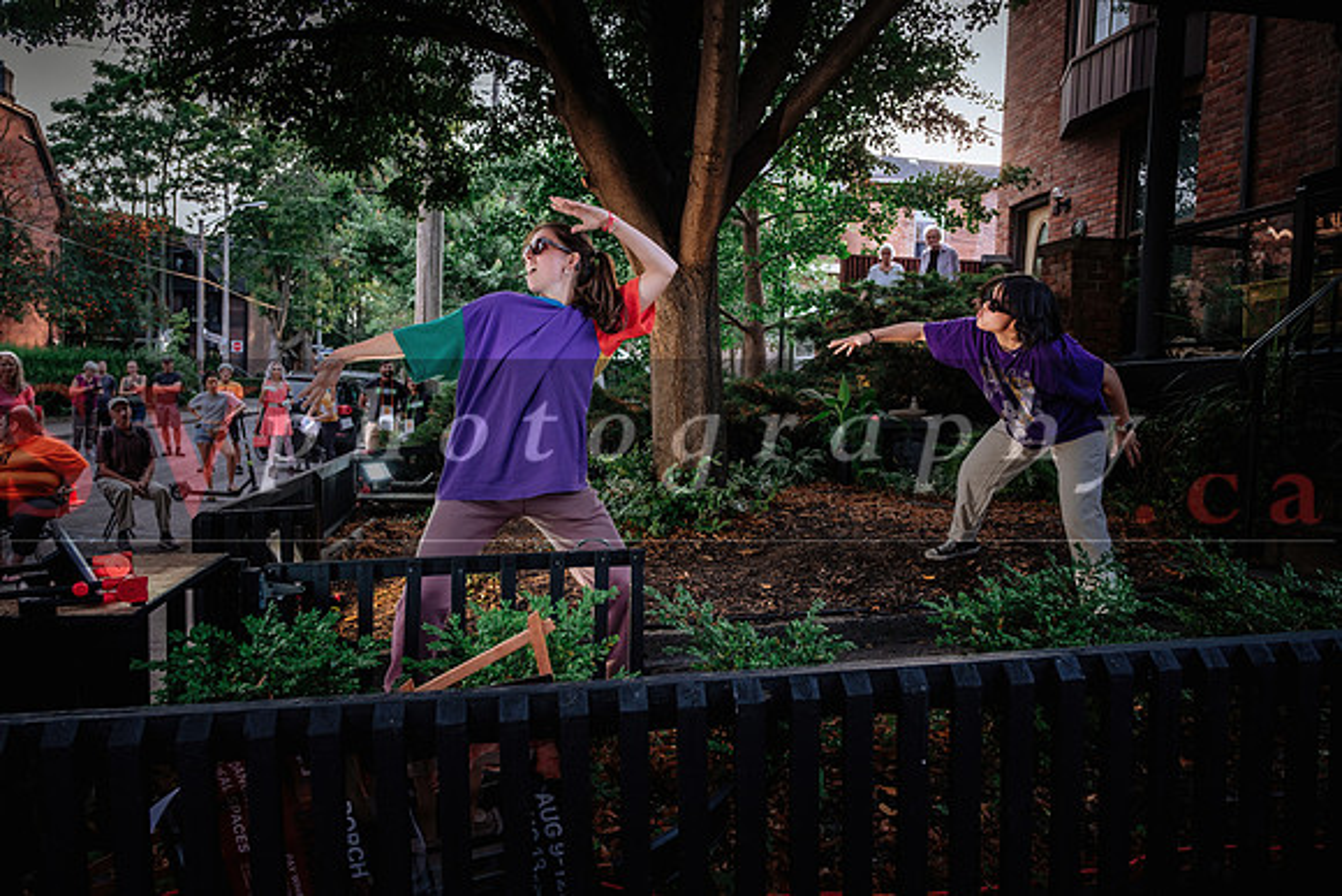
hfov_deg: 73.7
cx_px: 671
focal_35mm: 24
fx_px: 895
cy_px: 448
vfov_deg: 53.2
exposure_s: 1/250
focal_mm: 16
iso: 400
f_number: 2.8
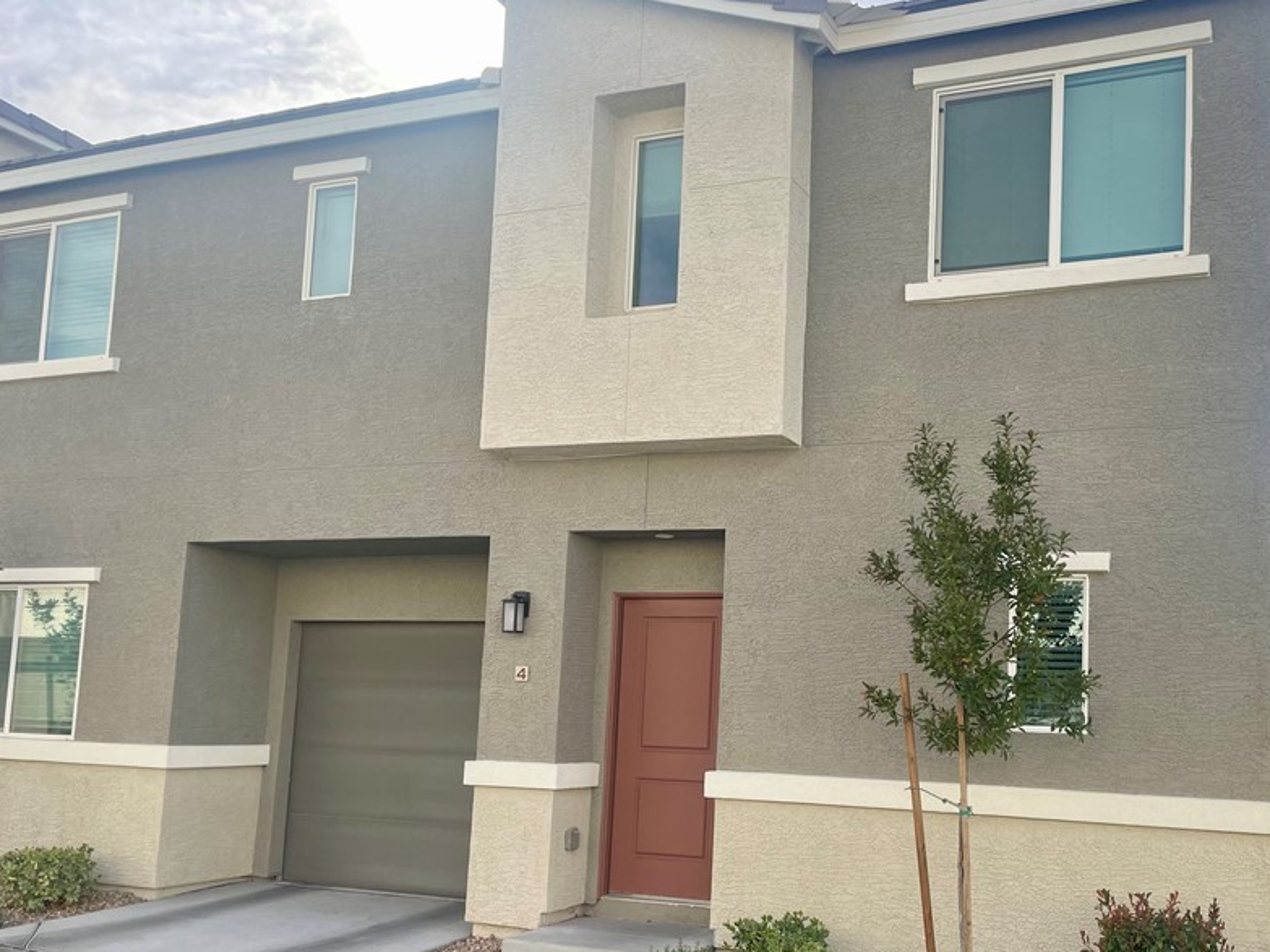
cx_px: 788
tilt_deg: +5.4
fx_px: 1247
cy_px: 579
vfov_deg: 41.6
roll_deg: -1.8
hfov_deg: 53.4
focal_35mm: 34
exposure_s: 1/1949
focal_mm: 4.2
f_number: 1.6
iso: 32
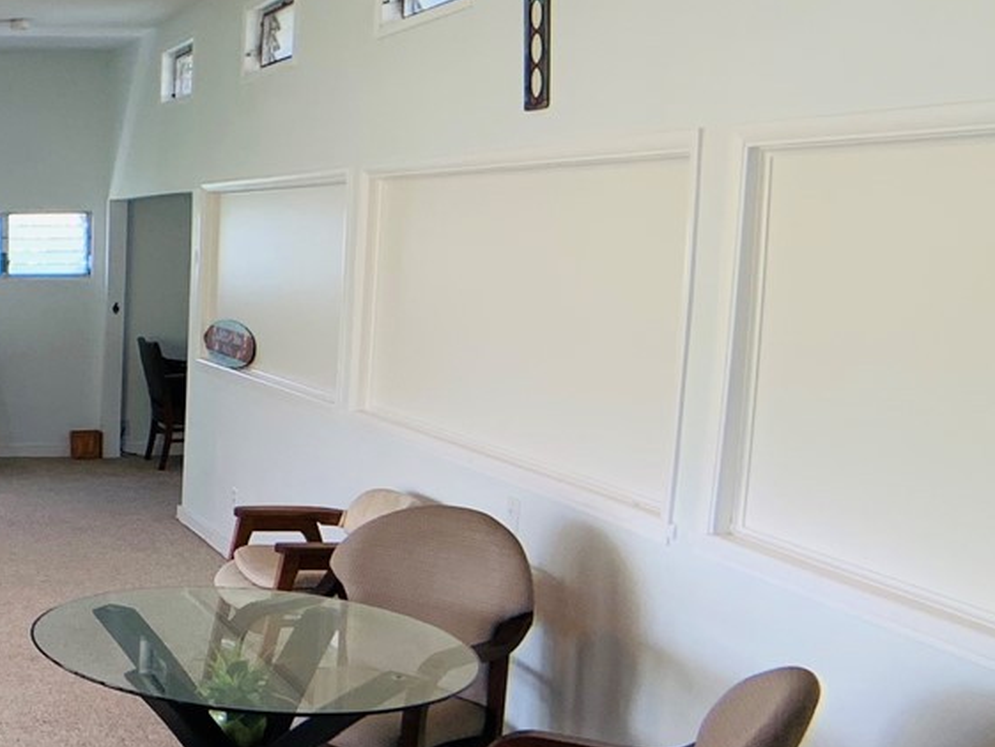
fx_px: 2128
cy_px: 515
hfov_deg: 24.0
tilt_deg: -9.3
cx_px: -189
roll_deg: +0.2
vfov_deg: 19.8
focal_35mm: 74
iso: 80
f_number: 1.8
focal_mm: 4.25
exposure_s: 1/121
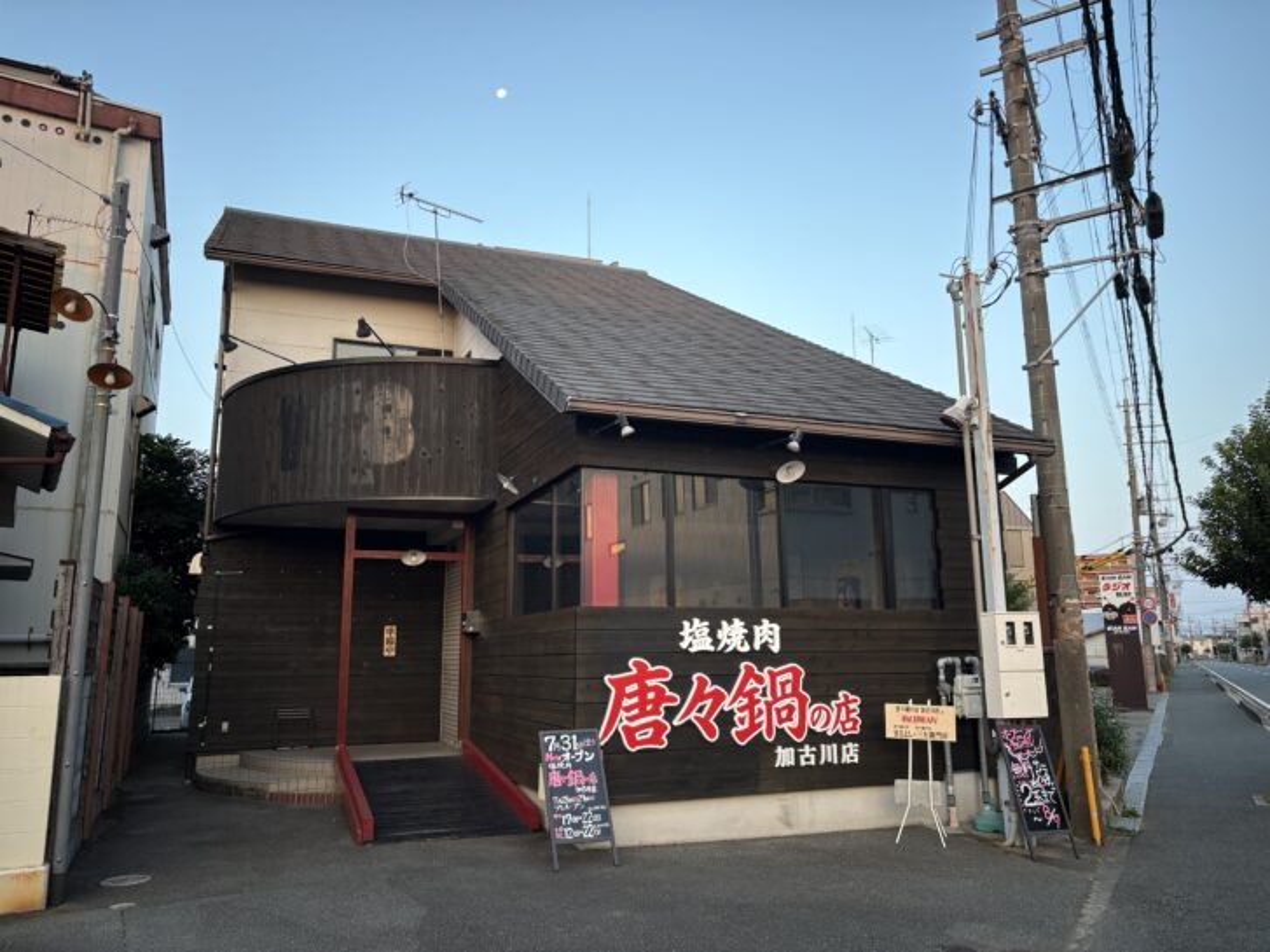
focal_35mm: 26
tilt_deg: +11.8
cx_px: 635
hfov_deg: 67.3
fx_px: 954
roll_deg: +1.3
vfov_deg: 53.0
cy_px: 476
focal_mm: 5.96
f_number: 1.6
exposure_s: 1/173
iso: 40
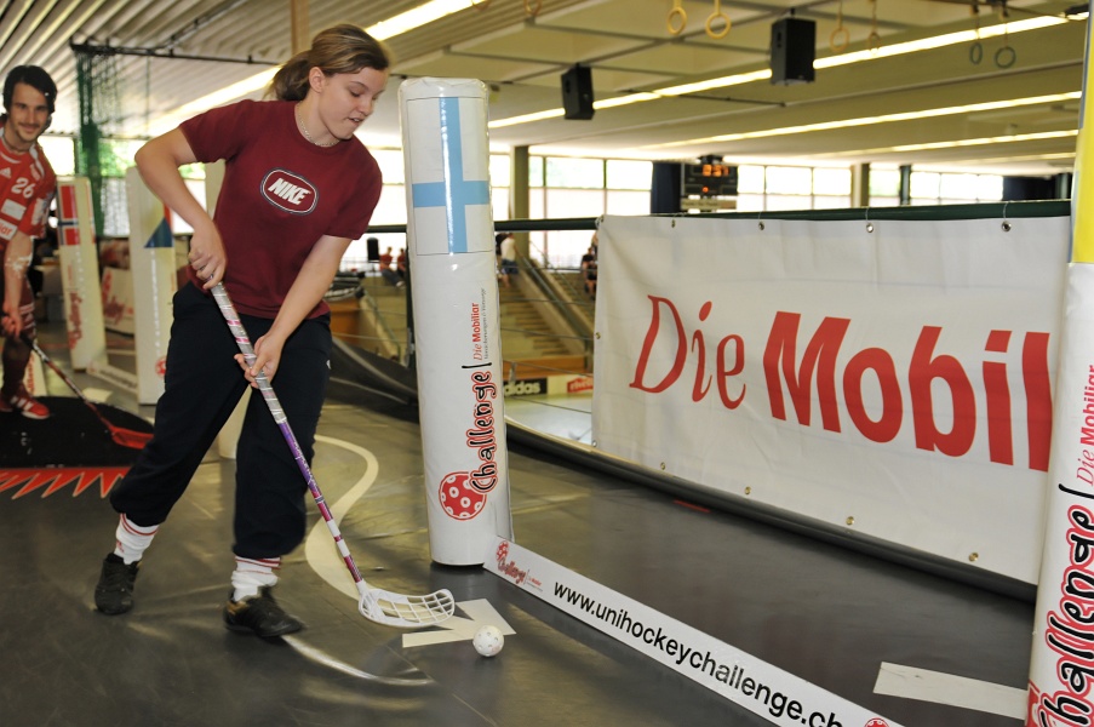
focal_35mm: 36
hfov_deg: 53.2
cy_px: 364
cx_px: 547
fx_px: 1093
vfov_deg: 36.8
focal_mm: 24
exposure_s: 1/100
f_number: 2.8
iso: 400
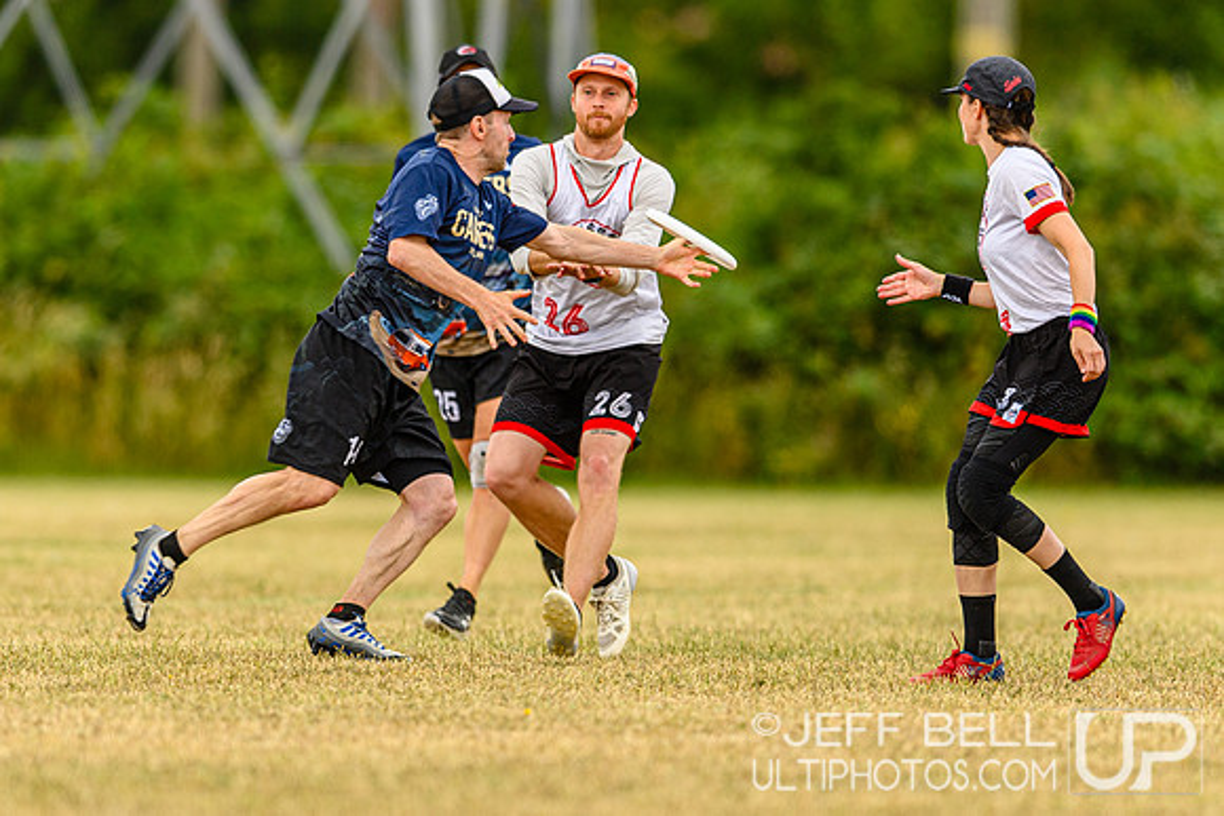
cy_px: 423
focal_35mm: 739
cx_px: 556
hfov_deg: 2.8
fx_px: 25118
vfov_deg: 1.9
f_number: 3.2
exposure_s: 1/1000
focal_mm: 400
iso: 125
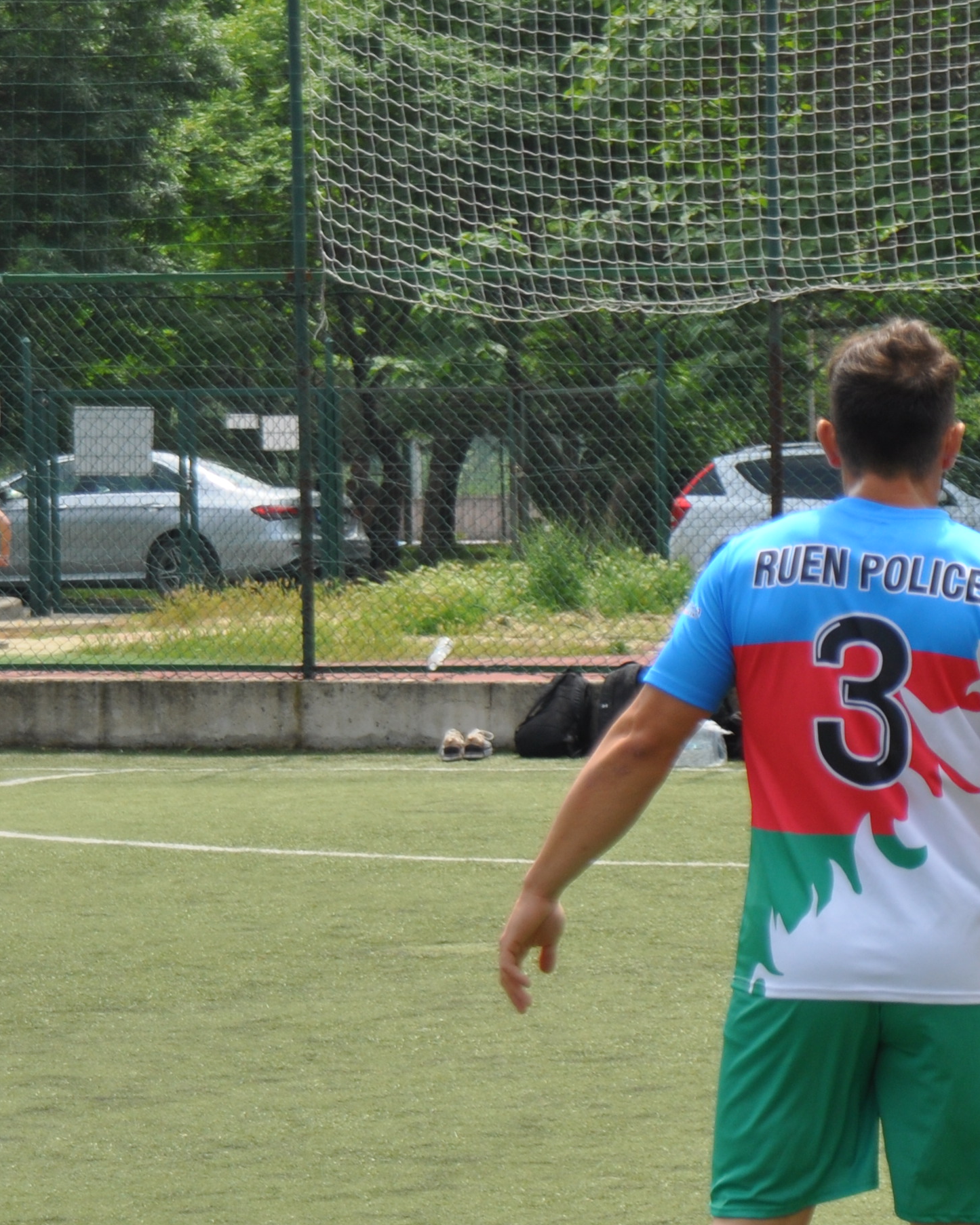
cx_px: 1279
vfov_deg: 9.3
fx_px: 7504
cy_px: 671
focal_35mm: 207
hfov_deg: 7.4
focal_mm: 62
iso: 220
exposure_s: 1/500
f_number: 5.6
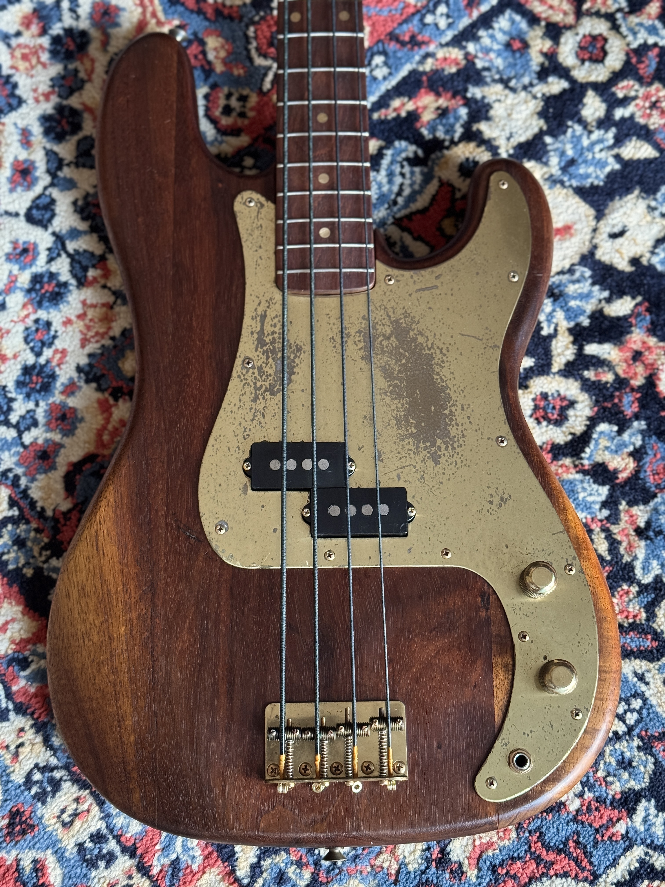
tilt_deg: -75.7
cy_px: 444
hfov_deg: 30.3
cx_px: 332
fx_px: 1229
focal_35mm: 48
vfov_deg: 39.7
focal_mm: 6.76
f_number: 1.78
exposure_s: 1/40
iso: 500
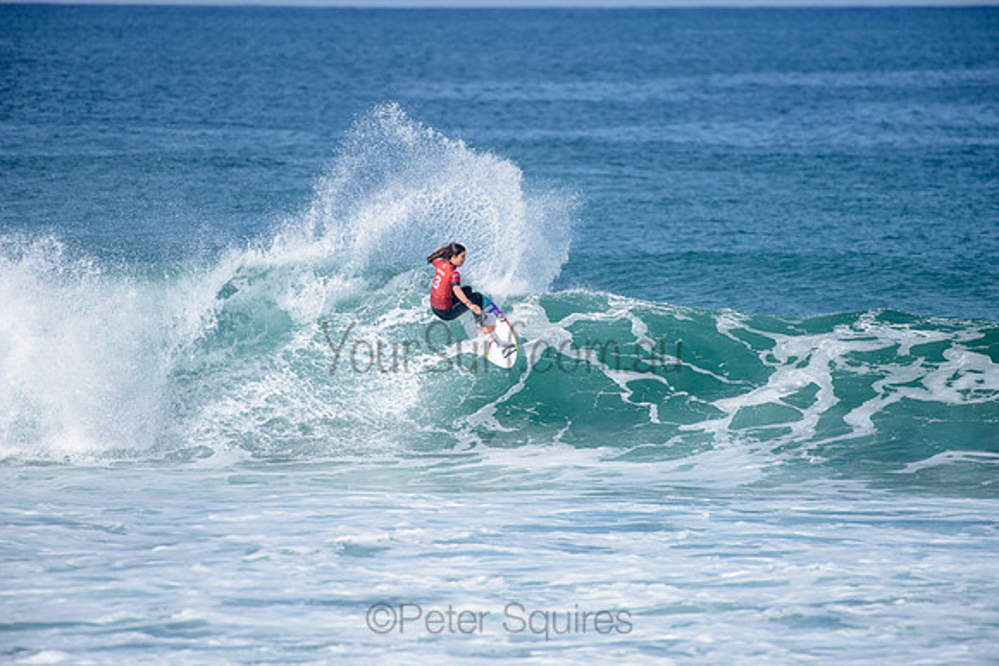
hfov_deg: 4.1
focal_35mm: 500
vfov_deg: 2.8
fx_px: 13878
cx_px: 500
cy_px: 333
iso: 250
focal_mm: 500
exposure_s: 1/2500
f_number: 6.3
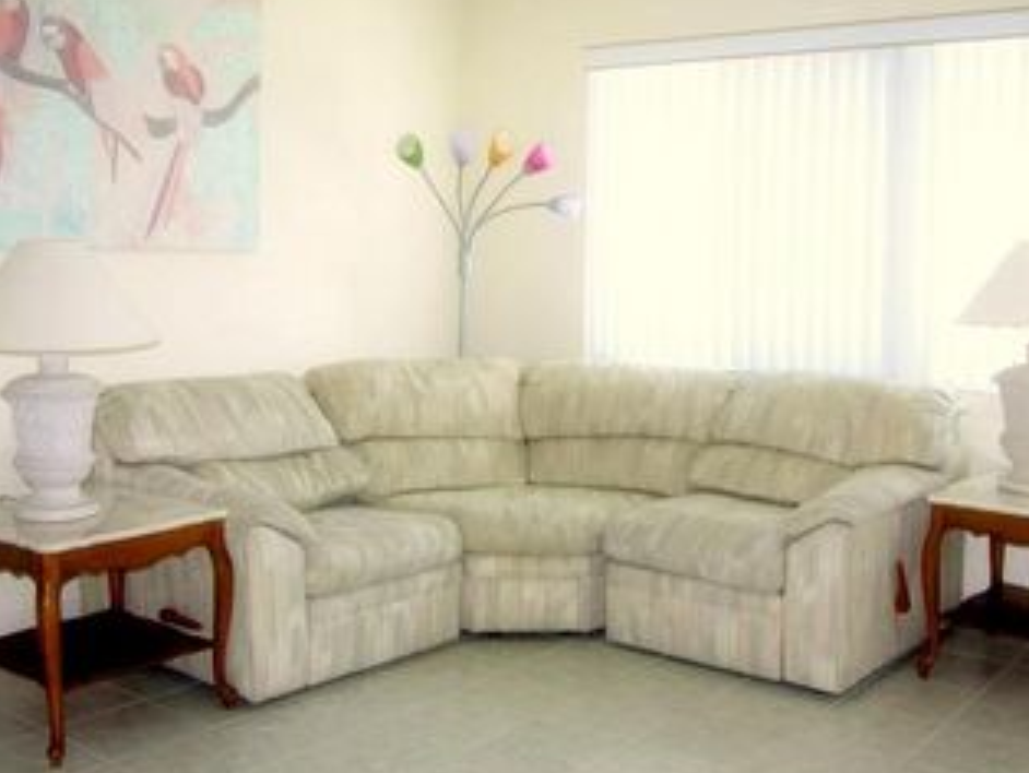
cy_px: 373
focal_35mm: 41
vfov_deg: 35.2
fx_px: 1220
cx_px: 541
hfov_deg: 45.7
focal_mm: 8.9
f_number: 2.8
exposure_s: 1/45.3
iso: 50
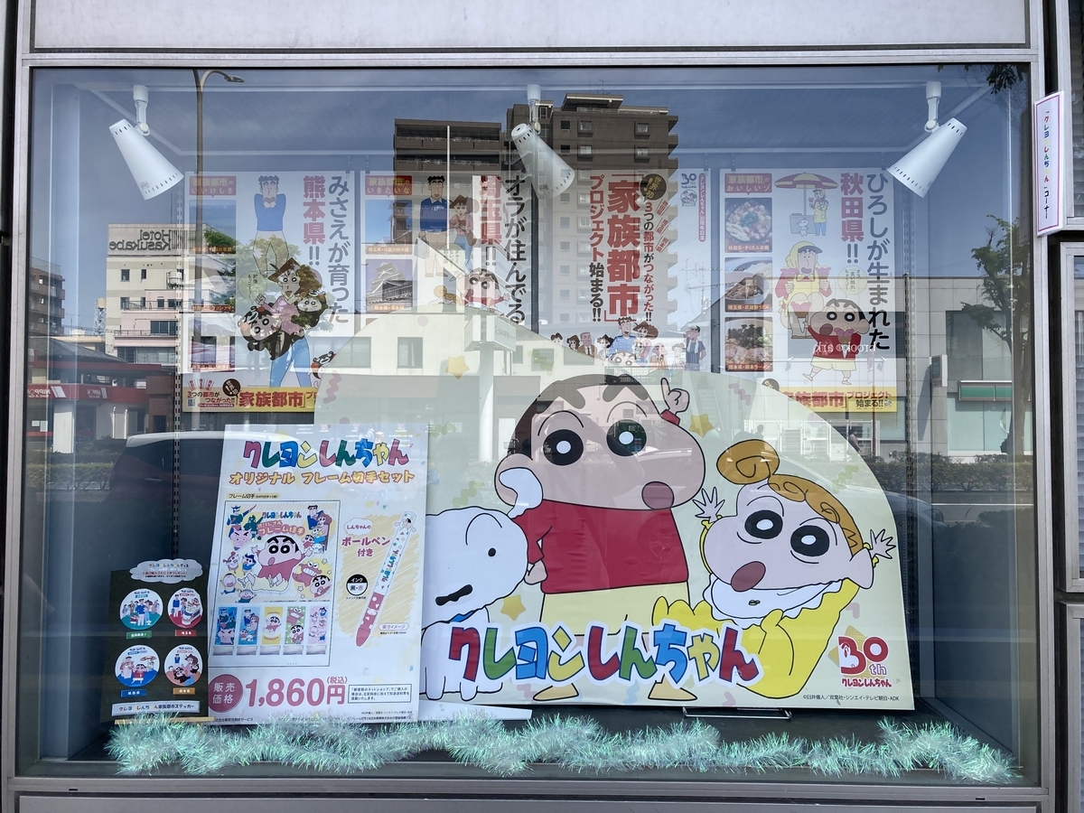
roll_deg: -0.6
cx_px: 542
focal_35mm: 28
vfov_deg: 49.7
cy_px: 406
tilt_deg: +0.6
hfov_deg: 63.4
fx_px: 877
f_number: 1.8
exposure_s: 1/552
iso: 20
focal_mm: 3.99
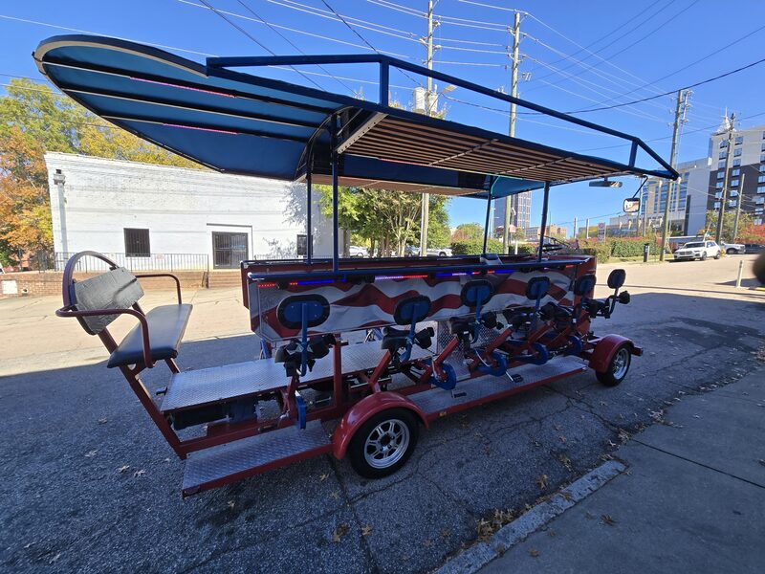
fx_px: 287
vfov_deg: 89.9
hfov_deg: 106.2
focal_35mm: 13
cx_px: 382
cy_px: 287
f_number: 2.2
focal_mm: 2.2
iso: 50
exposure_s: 1/902
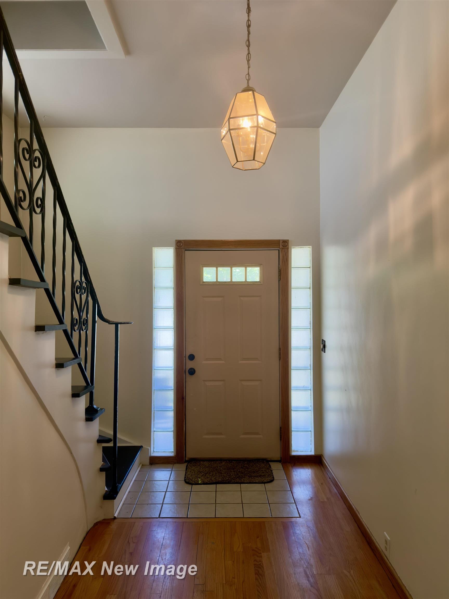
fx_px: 415
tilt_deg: -1.0
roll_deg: -0.3
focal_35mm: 24
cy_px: 300
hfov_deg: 56.8
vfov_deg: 71.6
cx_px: 224
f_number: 1.78
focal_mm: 6.76
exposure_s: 1/120
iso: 200
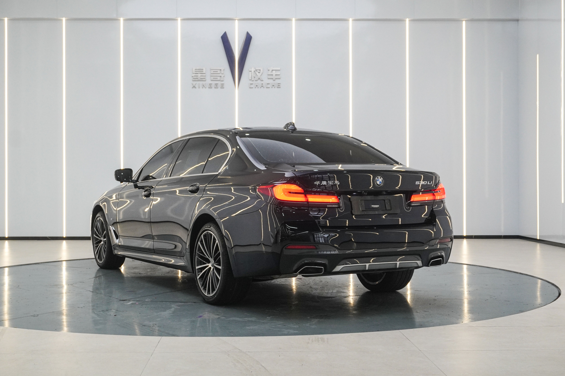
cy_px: 177
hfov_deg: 39.6
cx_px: 268
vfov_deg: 27.0
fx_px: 785
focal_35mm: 50
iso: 1000
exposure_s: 1/80
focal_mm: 28
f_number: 6.3
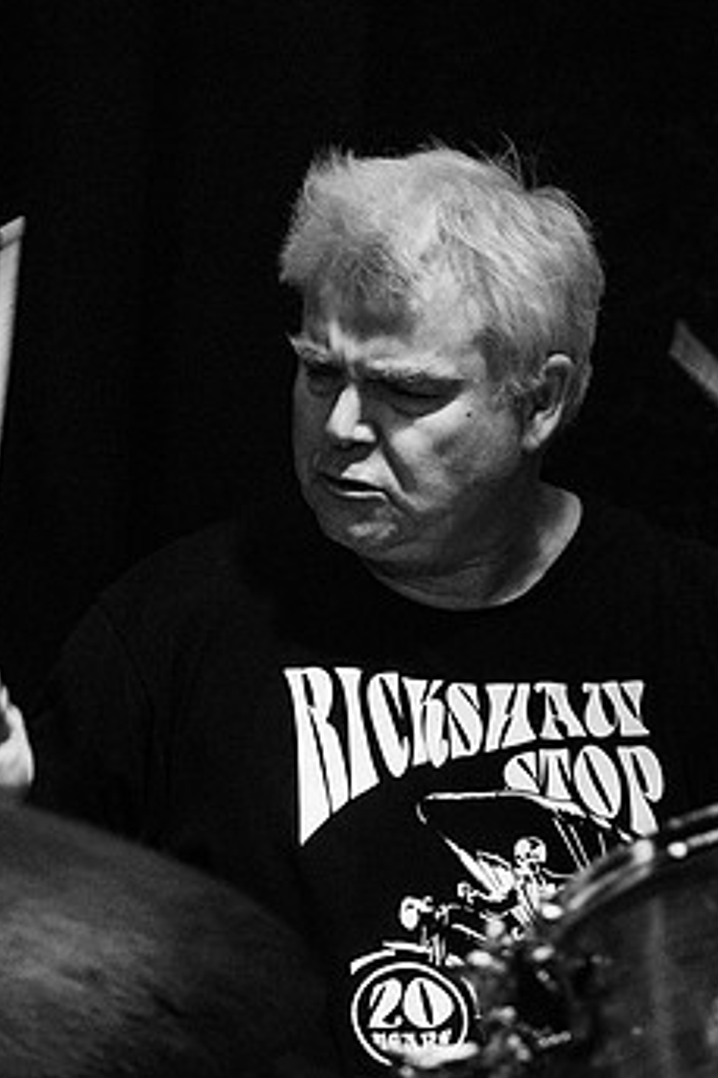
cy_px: 443
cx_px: 560
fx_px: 6169
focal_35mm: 206
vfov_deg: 10.0
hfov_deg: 6.7
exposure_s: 1/125
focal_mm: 110
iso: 6400
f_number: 3.2
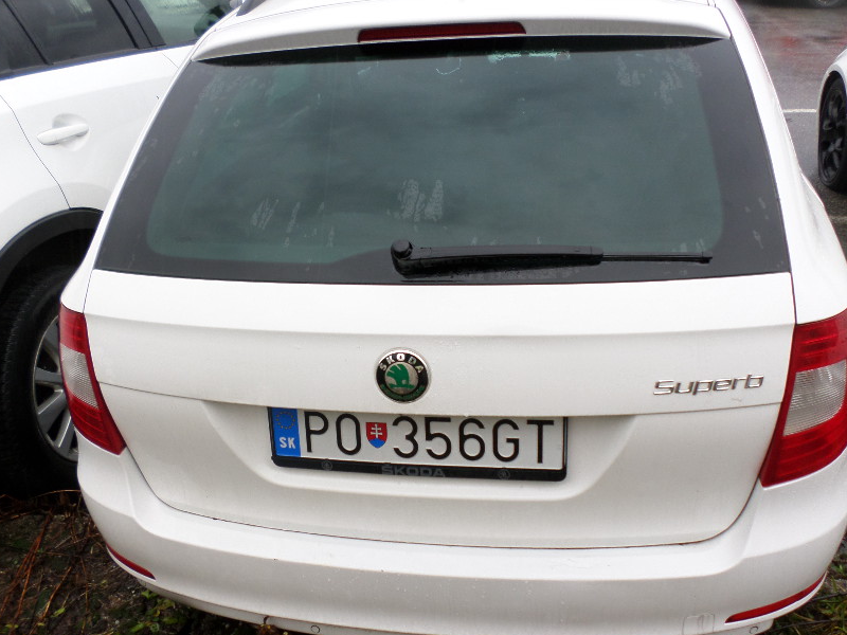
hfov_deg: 56.8
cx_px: 425
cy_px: 338
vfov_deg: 44.1
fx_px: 783
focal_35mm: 32
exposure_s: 1/30
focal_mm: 4.5
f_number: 2.5
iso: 80
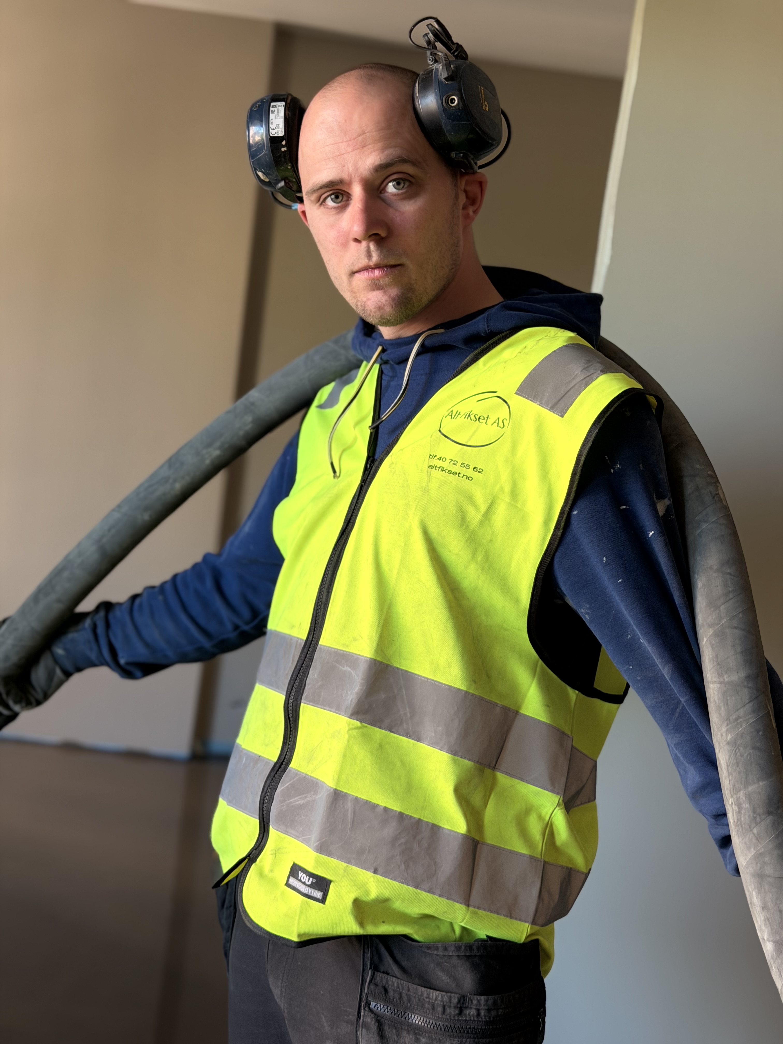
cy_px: 522
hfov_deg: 30.3
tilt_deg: -5.8
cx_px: 392
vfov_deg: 39.7
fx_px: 1448
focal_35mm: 48
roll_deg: -8.5
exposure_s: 1/121
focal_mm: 6.76
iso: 100
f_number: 1.78
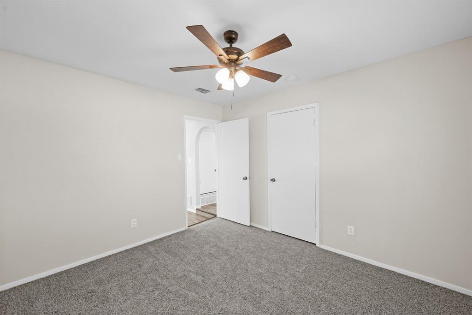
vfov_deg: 81.2
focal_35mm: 14
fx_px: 184
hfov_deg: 104.2
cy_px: 158
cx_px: 236
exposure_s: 1/13
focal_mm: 14
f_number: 8
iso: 1250
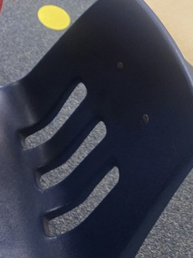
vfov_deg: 23.9
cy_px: -73
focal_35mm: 72
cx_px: -28
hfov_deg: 19.4
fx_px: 536
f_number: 1.8
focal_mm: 5.4
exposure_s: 1/60
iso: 1250
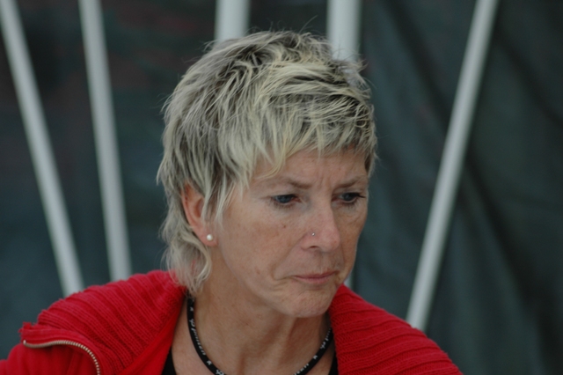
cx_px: 282
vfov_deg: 6.8
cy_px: 188
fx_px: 3165
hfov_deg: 10.2
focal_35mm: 202
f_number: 4.5
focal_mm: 135
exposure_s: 1/100
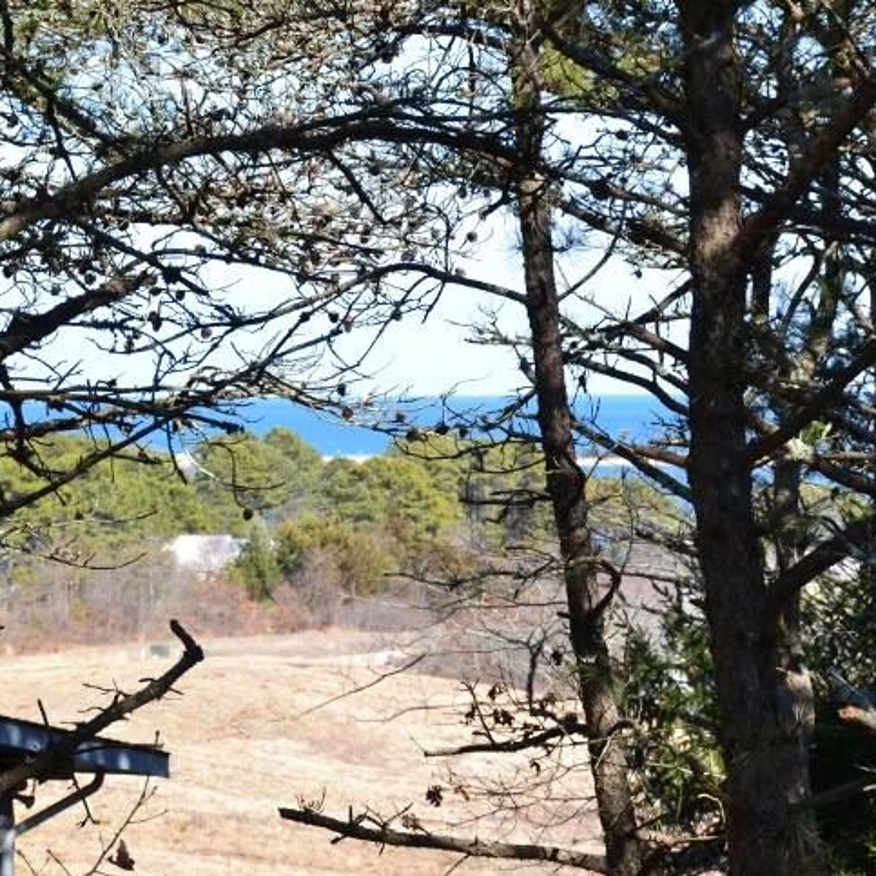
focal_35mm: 169
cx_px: 341
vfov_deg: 10.3
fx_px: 4839
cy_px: 440
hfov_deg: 10.3
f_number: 10
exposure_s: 1/320
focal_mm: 80
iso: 400
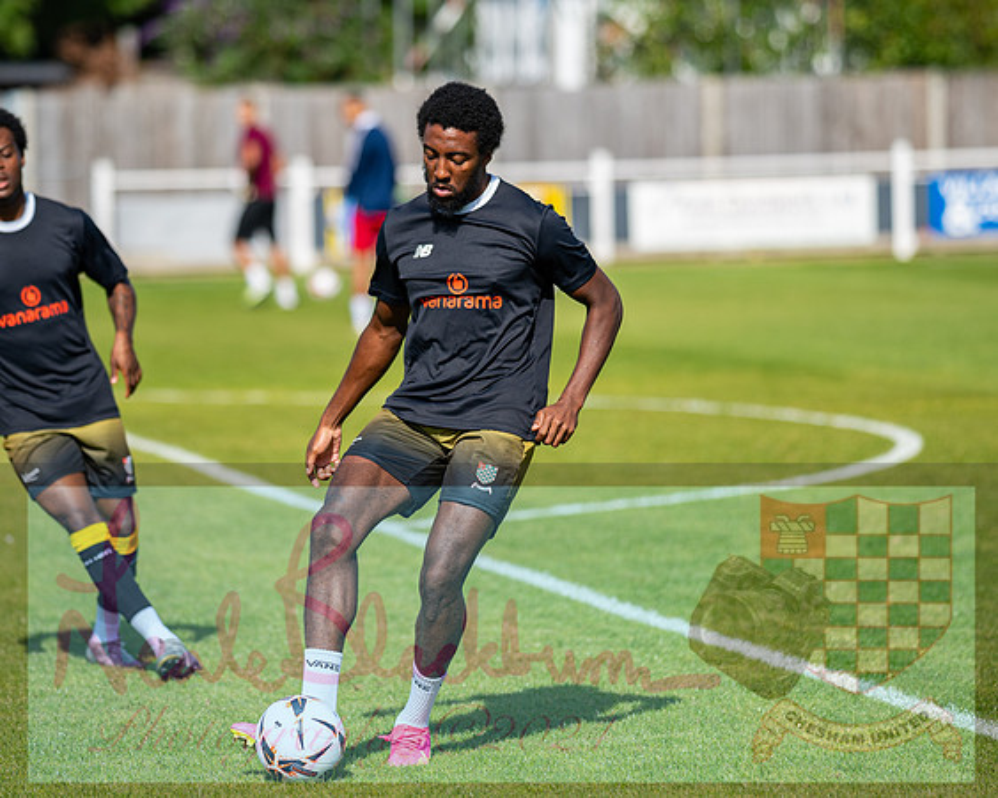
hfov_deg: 8.2
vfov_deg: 6.6
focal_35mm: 236
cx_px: 471
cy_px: 404
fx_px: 6966
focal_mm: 135
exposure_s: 1/3200
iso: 50
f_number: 1.9
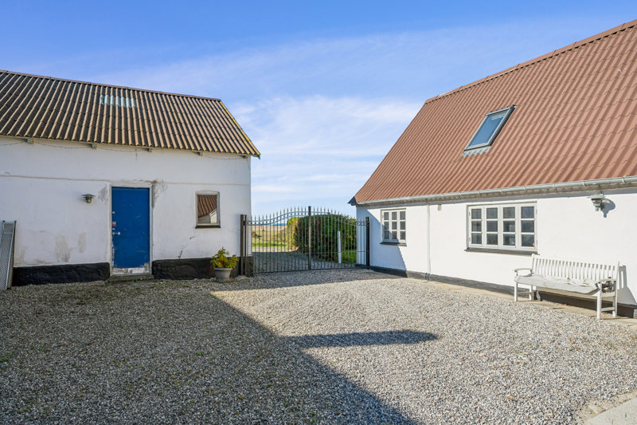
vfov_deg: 58.3
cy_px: 212
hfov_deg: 79.9
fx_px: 380
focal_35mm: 22
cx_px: 318
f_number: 6.3
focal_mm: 21.5
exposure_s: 1/1250
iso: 320
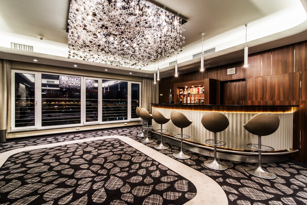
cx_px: 154
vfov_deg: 73.7
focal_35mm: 16
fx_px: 136
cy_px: 102
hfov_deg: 96.7
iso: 400
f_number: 16
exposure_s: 1/2.5
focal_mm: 16
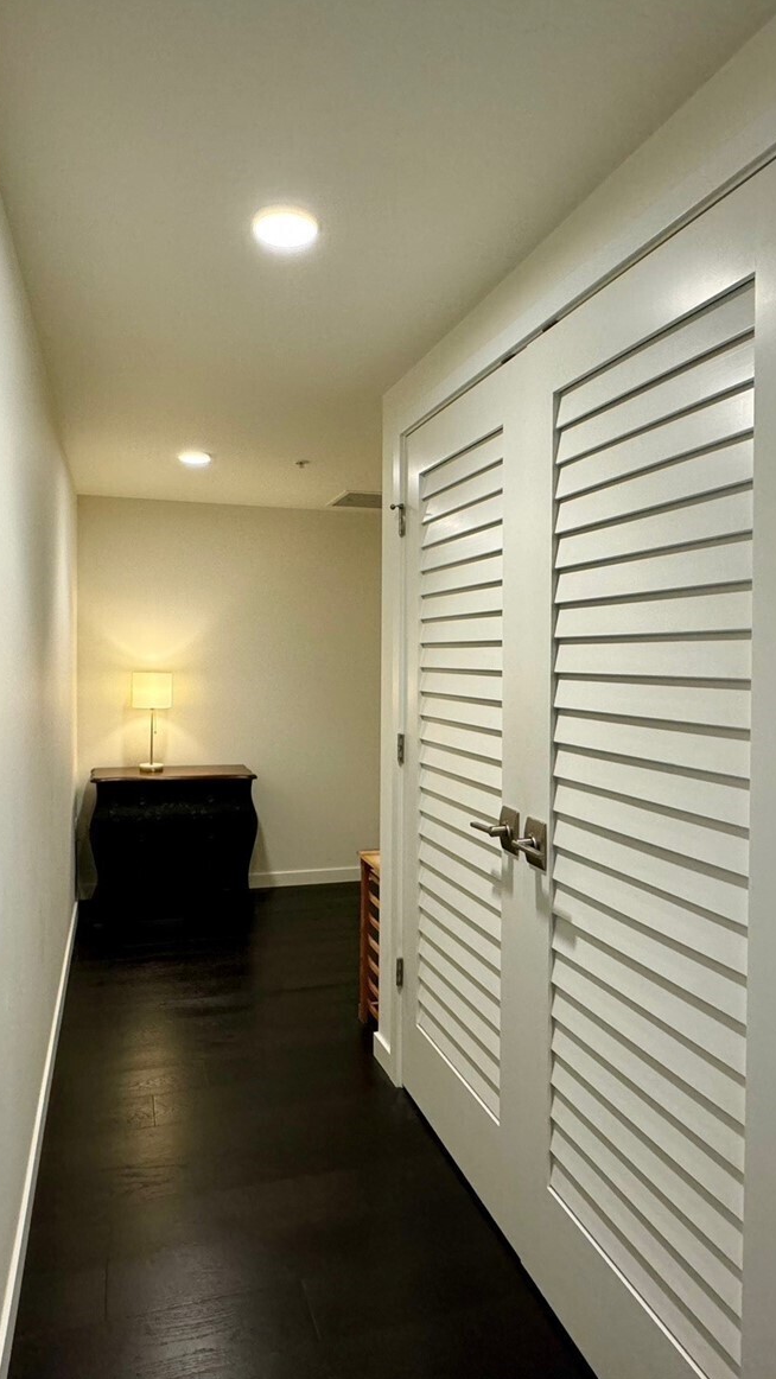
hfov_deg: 53.4
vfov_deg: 83.8
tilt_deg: -1.6
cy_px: 671
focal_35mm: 21
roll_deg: -0.2
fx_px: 768
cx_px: 326
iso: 250
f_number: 2.2
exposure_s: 1/120
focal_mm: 2.22
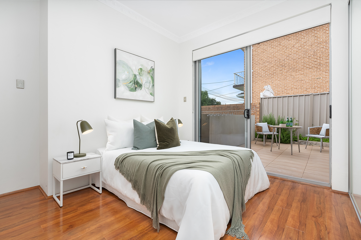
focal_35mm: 16
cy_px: 120
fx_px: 160
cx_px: 180
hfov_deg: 96.7
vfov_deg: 73.7
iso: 400
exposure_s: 1/200
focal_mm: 16
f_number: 11
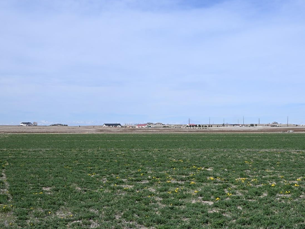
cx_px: 196
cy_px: 142
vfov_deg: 26.5
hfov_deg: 34.7
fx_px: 485
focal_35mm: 55
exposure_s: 1/500
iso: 100
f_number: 8
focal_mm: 26
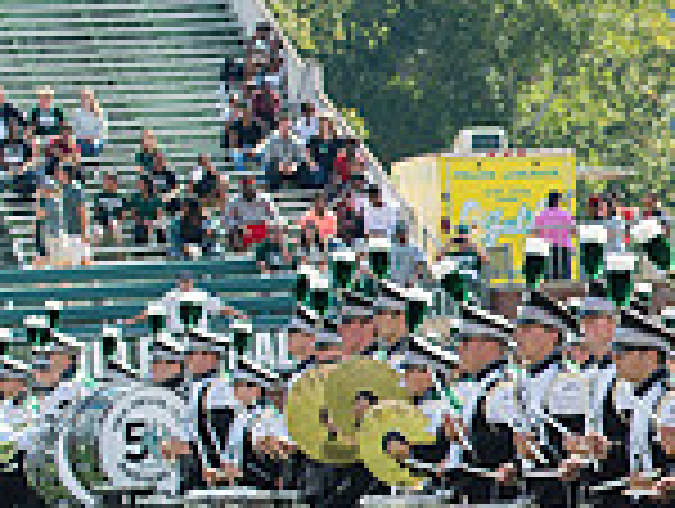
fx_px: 5078
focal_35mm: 260
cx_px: 1170
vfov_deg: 5.7
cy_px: 459
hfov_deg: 7.4
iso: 200
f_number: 4.5
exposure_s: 1/1000
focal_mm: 70
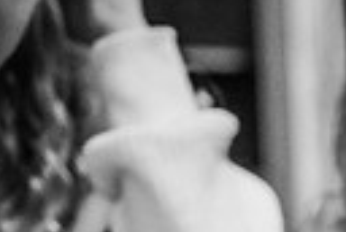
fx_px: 2437
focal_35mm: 253
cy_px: 419
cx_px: 722
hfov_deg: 7.7
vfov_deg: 5.4
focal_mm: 56
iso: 2000
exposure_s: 1/250
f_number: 2.8
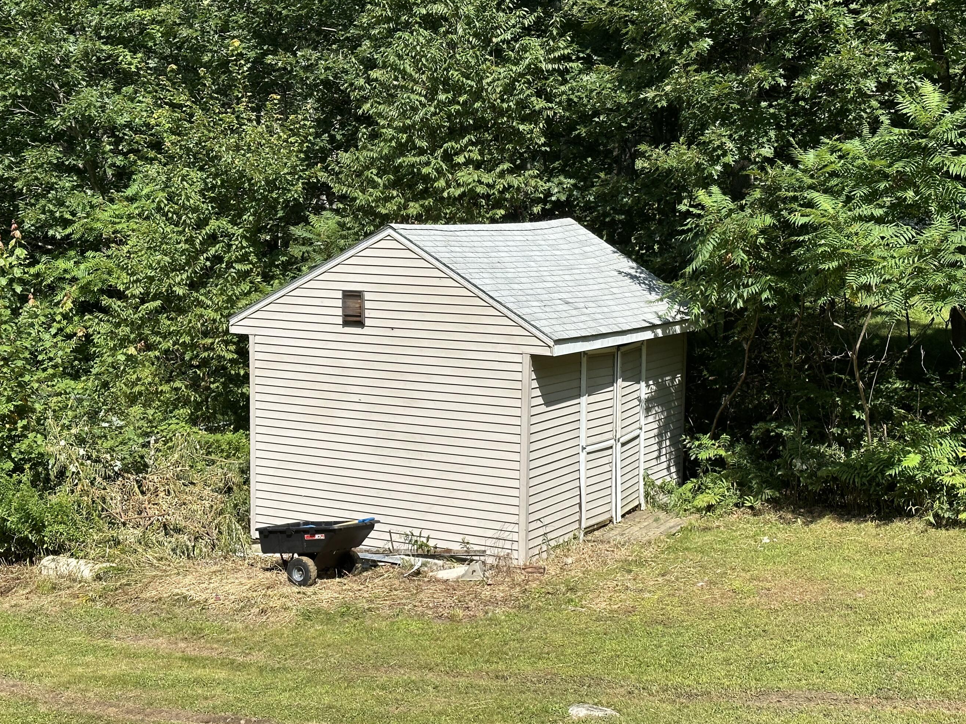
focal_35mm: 55
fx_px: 1535
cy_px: 370
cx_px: 469
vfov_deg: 26.6
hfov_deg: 34.9
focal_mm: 6.86
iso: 64
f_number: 1.78
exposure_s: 1/3731
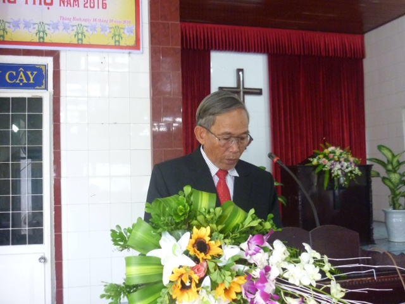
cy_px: 152
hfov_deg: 55.4
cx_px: 202
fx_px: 386
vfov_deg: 42.9
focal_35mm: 33
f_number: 2.8
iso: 400
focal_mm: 5.5
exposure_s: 1/40
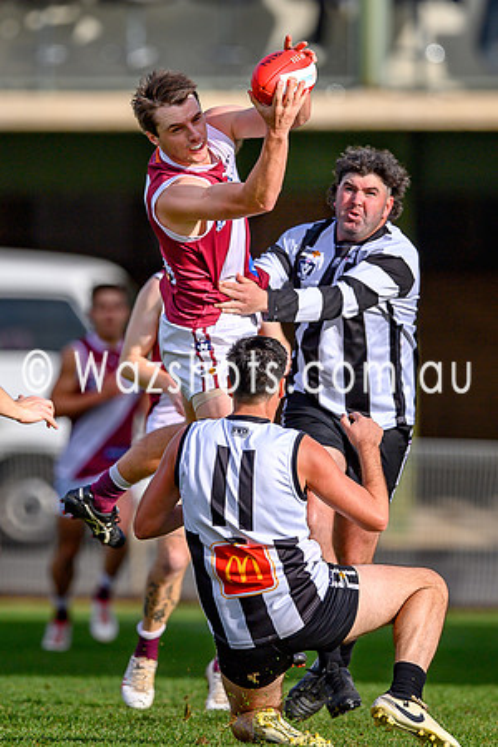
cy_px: 269
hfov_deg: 1.4
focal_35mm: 1004
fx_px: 20822
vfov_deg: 2.1
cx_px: 196
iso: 140
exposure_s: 1/1600
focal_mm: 500
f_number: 4
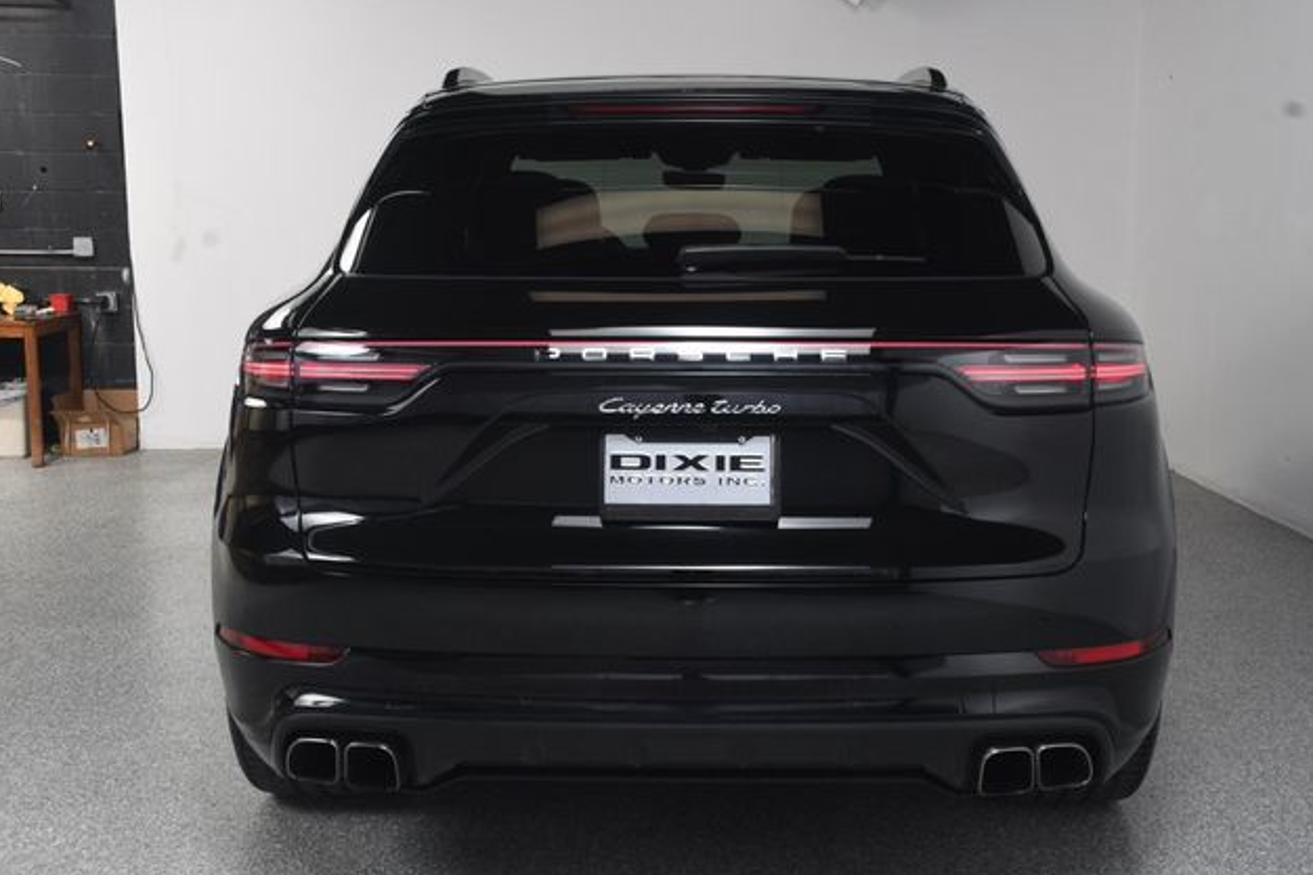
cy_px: 439
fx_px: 1677
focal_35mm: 46
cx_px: 669
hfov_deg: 42.8
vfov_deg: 29.2
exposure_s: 1/160
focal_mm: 30
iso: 100
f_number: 9
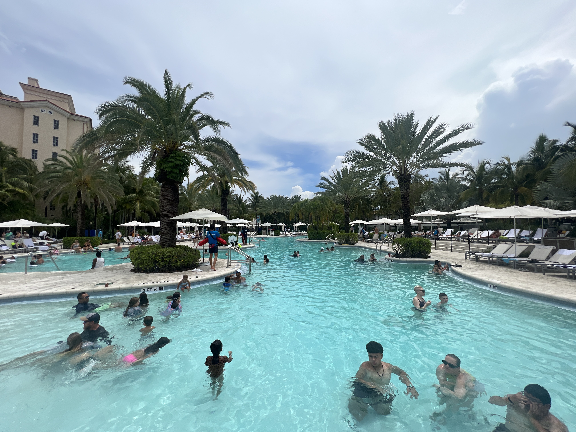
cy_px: 216
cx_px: 288
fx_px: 216
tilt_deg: +5.0
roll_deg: +0.7
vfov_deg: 89.9
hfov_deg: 106.2
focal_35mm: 13
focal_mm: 1.57
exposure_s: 1/2874
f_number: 1.8
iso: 32
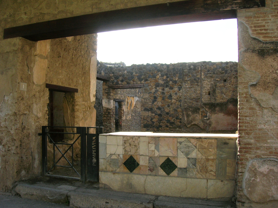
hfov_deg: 54.0
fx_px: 273
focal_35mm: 34
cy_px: 104
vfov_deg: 41.8
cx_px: 139
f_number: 4.9
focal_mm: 5.7
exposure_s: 1/168
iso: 50
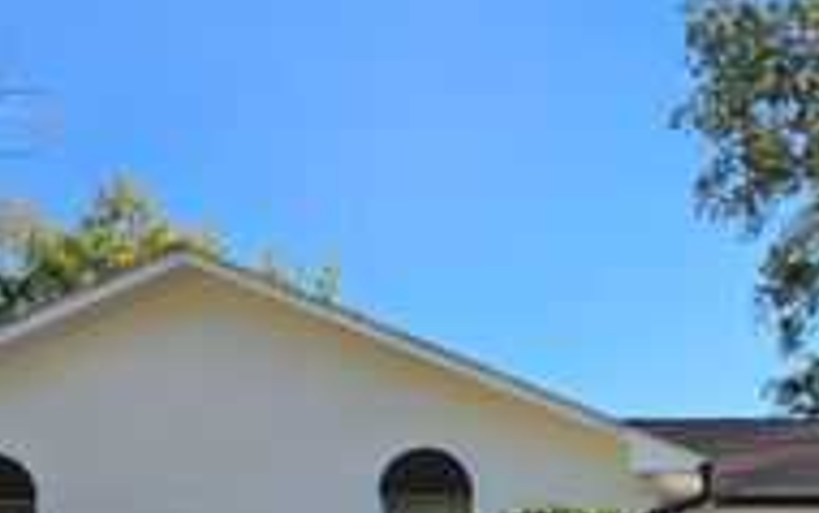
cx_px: 797
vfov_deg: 18.9
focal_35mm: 64
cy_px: 662
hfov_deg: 30.0
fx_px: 1429
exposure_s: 1/3059
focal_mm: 6.5
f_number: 1.4
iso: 64
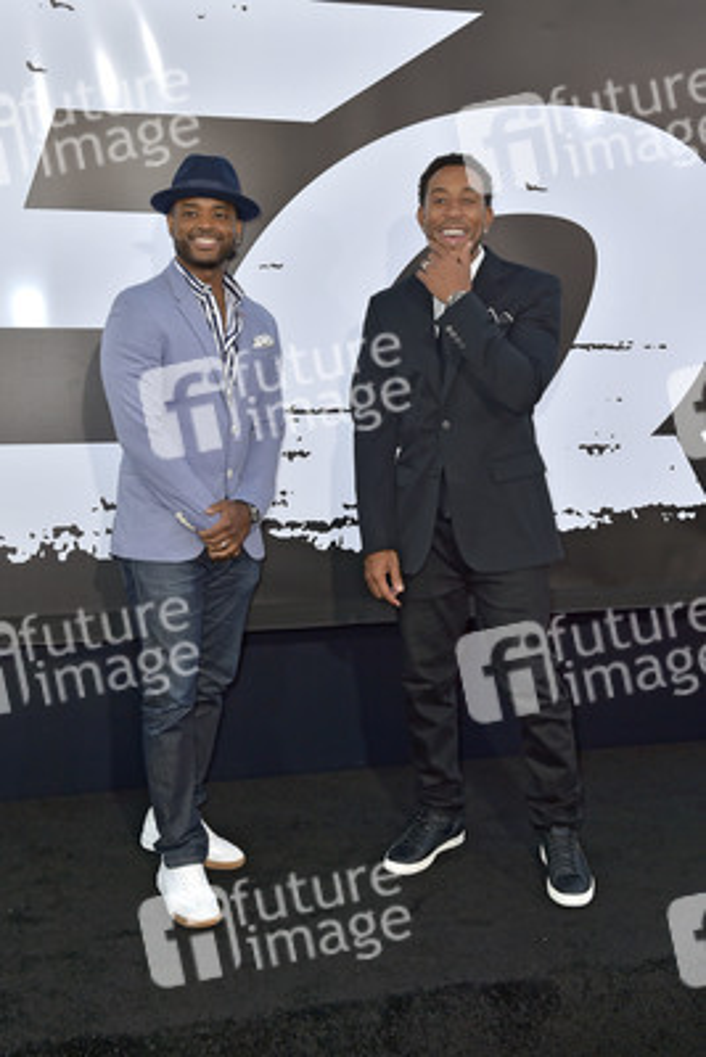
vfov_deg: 50.7
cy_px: 528
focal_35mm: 38
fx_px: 1117
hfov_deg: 35.1
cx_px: 353
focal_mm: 38
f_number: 6.3
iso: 250
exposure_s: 1/250
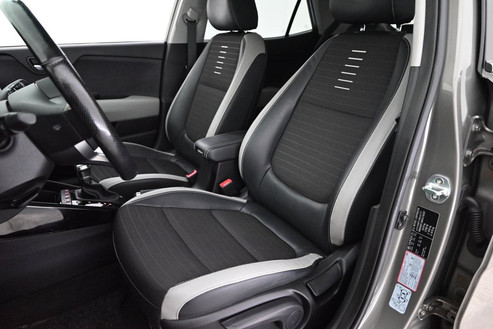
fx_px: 329
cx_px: 246
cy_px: 164
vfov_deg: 53.1
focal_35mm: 24
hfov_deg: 73.7
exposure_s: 1/60
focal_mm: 24
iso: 7200
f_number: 4
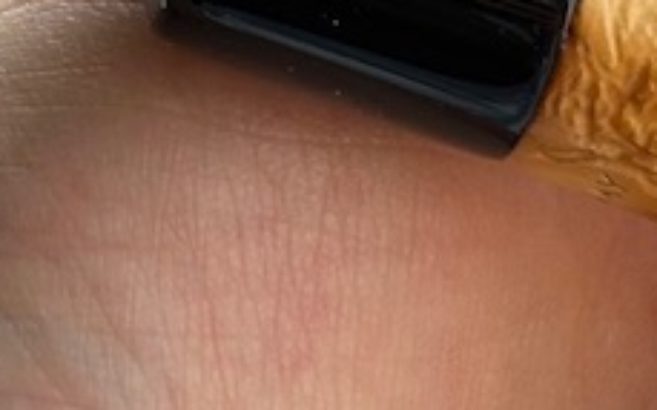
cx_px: 648
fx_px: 5102
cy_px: -249
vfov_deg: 4.6
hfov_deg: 7.3
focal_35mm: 285
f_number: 1.78
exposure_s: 1/496
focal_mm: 6.86
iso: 64
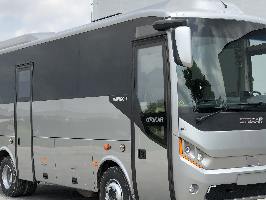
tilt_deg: +0.4
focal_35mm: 75
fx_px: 576
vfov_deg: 19.6
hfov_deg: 26.0
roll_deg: +2.2
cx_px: 129
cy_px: 120
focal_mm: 6
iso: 16
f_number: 2.4
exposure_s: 1/800
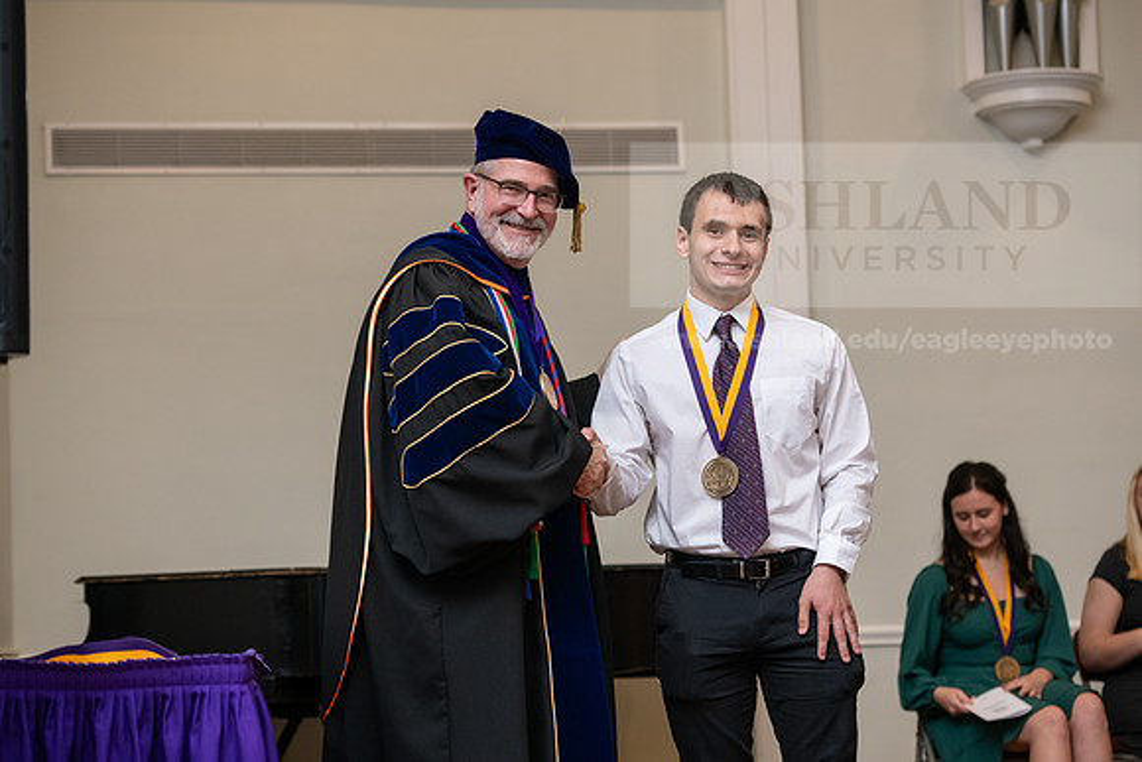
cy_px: 381
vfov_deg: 14.0
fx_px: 3109
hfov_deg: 20.8
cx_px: 571
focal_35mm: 98
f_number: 4
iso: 2000
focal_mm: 98
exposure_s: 1/200
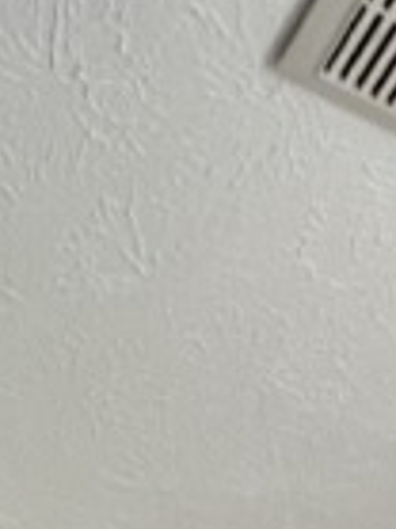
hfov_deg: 15.3
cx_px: 327
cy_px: 1587
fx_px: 1467
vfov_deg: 11.5
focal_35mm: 96
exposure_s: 1/120
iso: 250
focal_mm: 1.57
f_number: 1.8
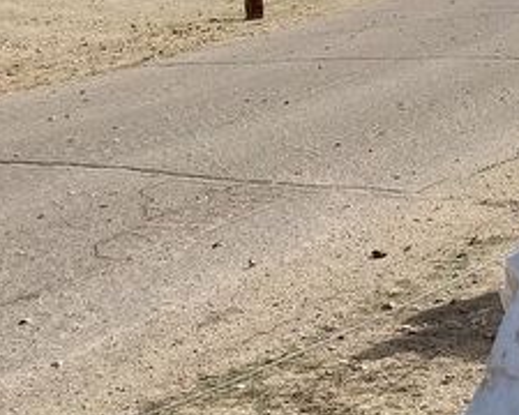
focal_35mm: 97
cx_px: 473
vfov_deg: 15.9
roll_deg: +1.7
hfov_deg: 19.4
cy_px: 171
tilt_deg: -9.3
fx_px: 1490
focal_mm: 3.99
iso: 20
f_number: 1.8
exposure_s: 1/2825
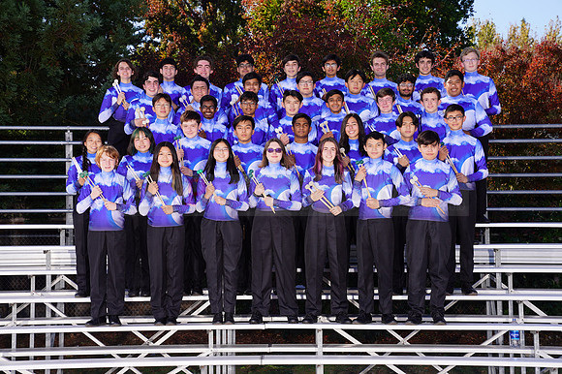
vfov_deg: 19.4
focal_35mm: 70
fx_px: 1092
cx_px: 281
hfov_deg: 28.9
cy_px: 187
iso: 100
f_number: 7.1
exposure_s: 1/200
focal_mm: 70
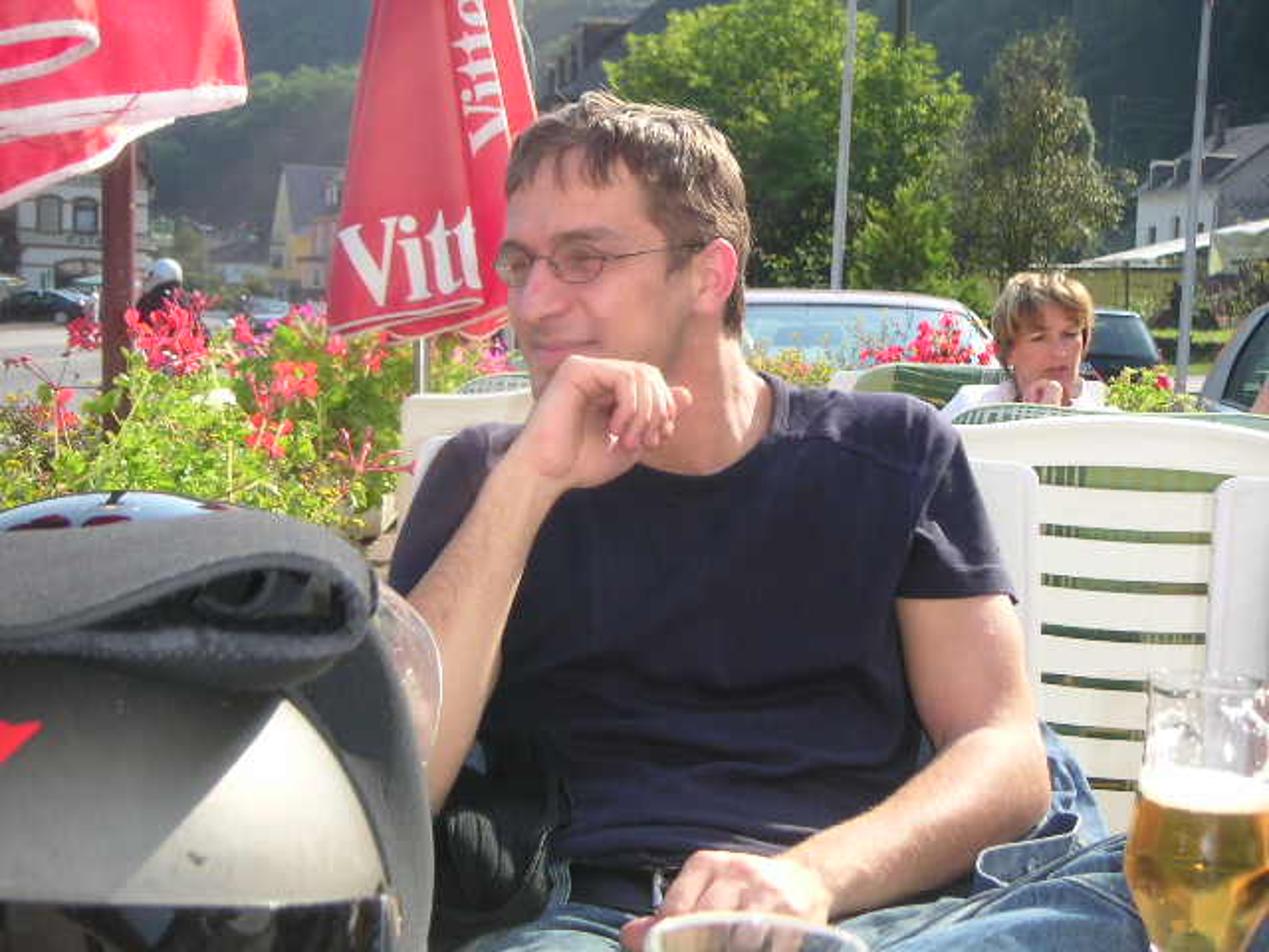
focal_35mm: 58
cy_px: 476
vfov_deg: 25.2
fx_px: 2126
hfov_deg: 33.2
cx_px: 634
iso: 50
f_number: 3
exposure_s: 1/250
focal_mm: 9
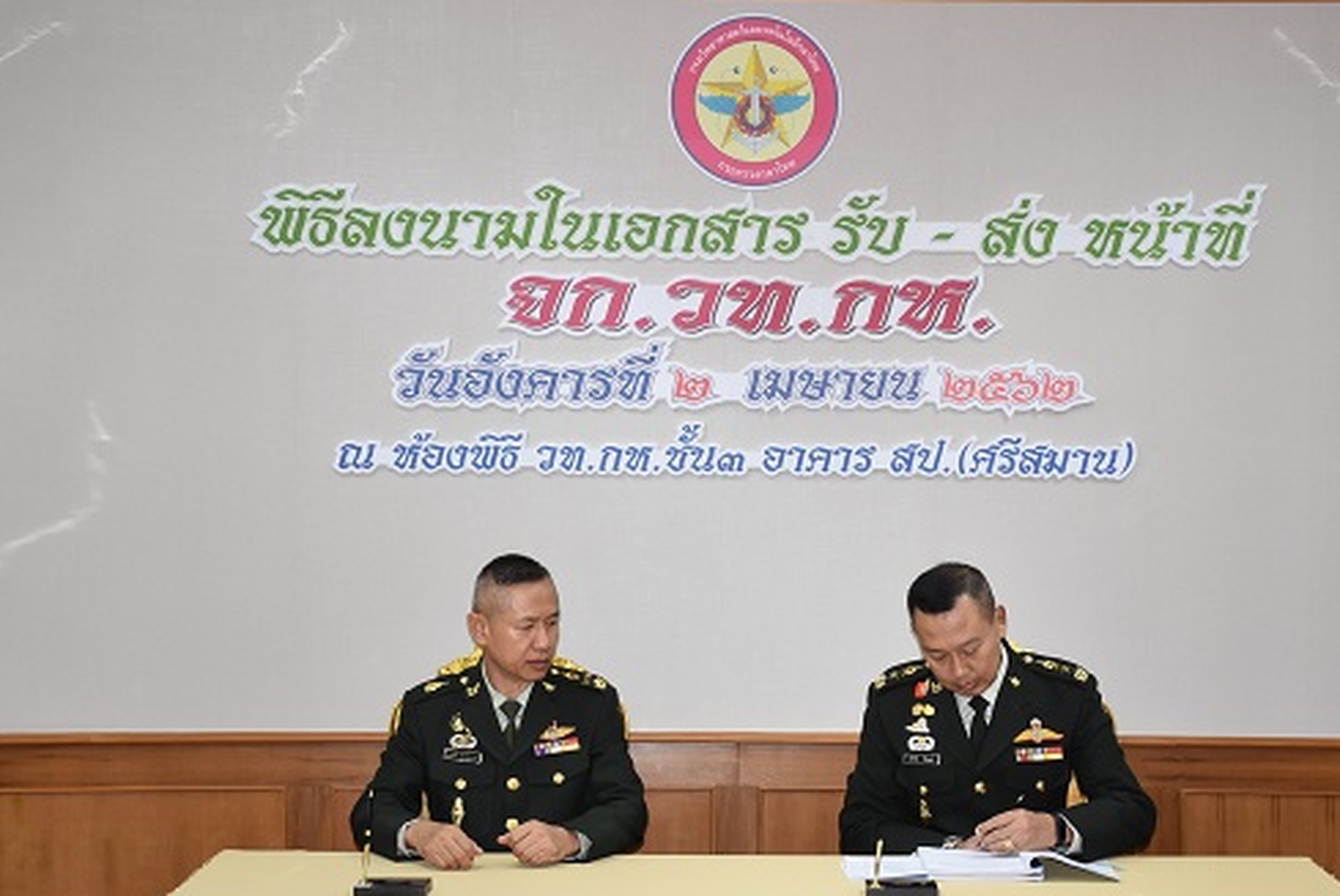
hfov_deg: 28.8
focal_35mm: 70
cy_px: 503
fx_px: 2608
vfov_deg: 19.5
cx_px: 759
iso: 800
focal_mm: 38
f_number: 5
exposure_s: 1/100
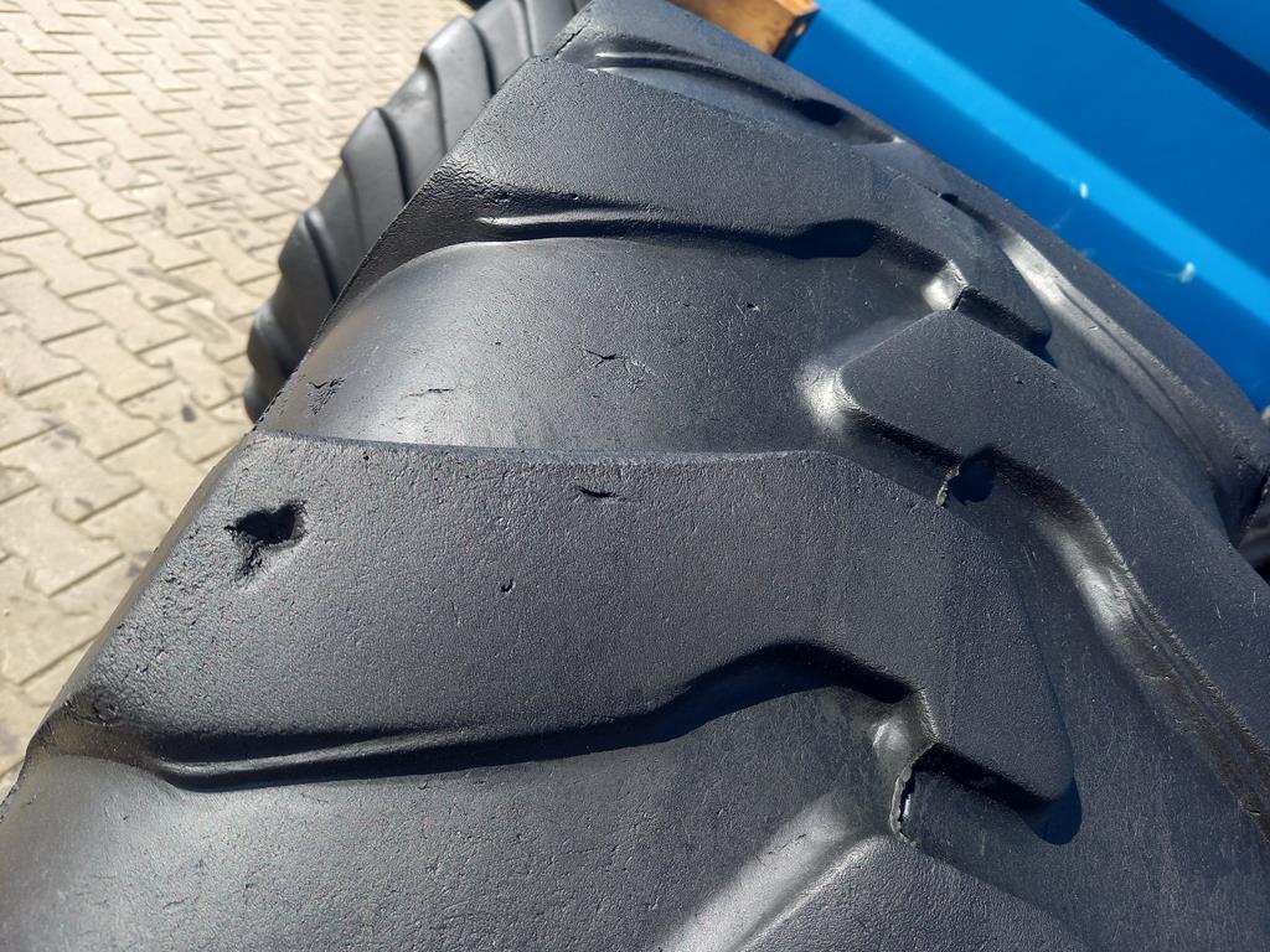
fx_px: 917
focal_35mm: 25
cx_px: 635
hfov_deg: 69.4
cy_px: 476
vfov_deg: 54.9
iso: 50
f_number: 1.8
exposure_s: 1/325
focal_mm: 4.65
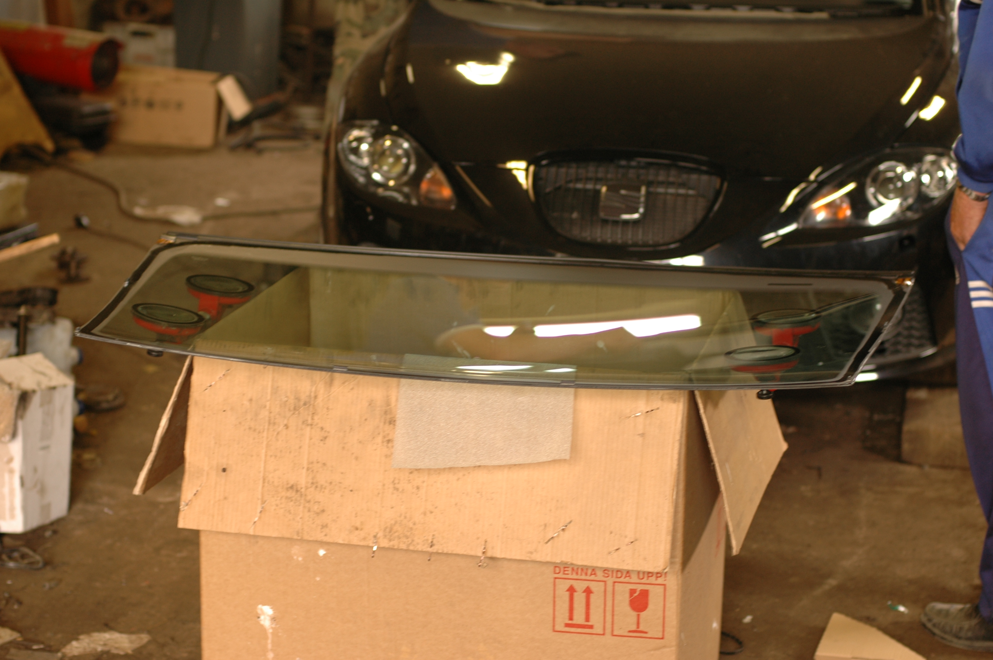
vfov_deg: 18.1
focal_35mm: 75
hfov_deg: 27.0
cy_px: 330
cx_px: 496
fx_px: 2067
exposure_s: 1/20
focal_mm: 50
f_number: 2.8
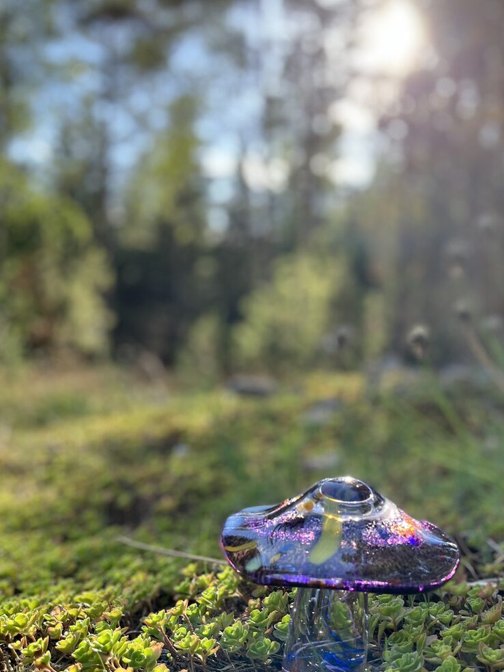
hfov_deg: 38.2
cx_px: 337
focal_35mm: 37
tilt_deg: -3.1
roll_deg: -0.6
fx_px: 718
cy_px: 393
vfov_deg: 49.9
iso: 50
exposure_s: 1/718
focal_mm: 5.1
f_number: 1.6
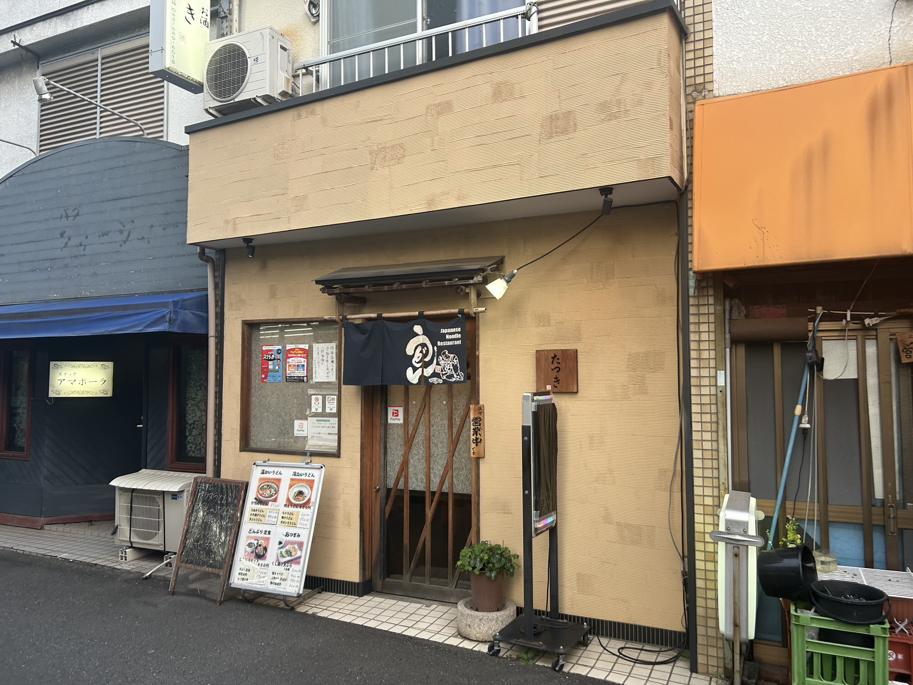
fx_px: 686
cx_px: 456
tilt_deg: +4.6
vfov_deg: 53.1
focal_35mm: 26
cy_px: 342
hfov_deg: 67.3
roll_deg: -1.2
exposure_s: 1/121
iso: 50
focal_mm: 5.7
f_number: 1.5
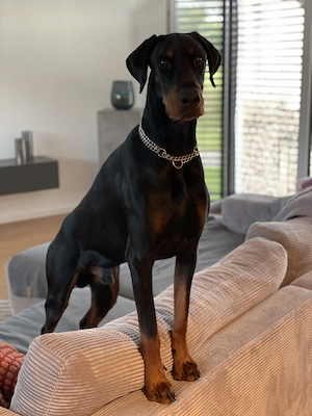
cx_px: 156
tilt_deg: -11.5
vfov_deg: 36.8
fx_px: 625
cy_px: 208
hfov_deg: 28.0
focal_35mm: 52
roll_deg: +1.6
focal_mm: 6
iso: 320
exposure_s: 1/33
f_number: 2
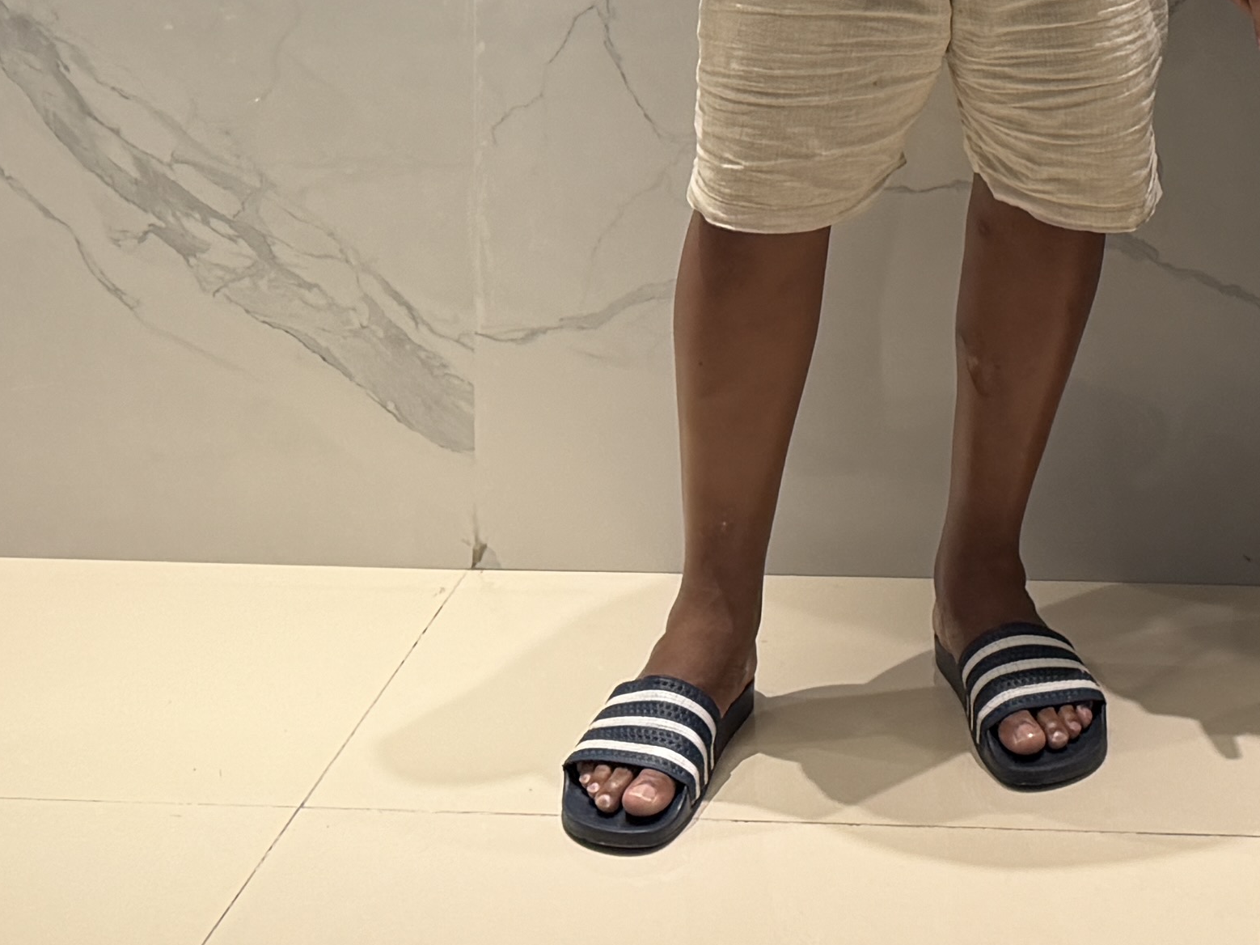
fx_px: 3203
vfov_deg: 15.0
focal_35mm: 88
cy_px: -643
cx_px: 1253
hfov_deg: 21.5
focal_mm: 6.76
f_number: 1.78
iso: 125
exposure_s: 1/100
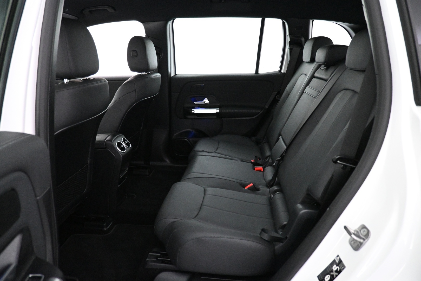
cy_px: 140
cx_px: 210
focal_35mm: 24
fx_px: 281
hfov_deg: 73.7
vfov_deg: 53.1
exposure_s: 1/60
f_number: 3.5
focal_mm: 16
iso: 5600
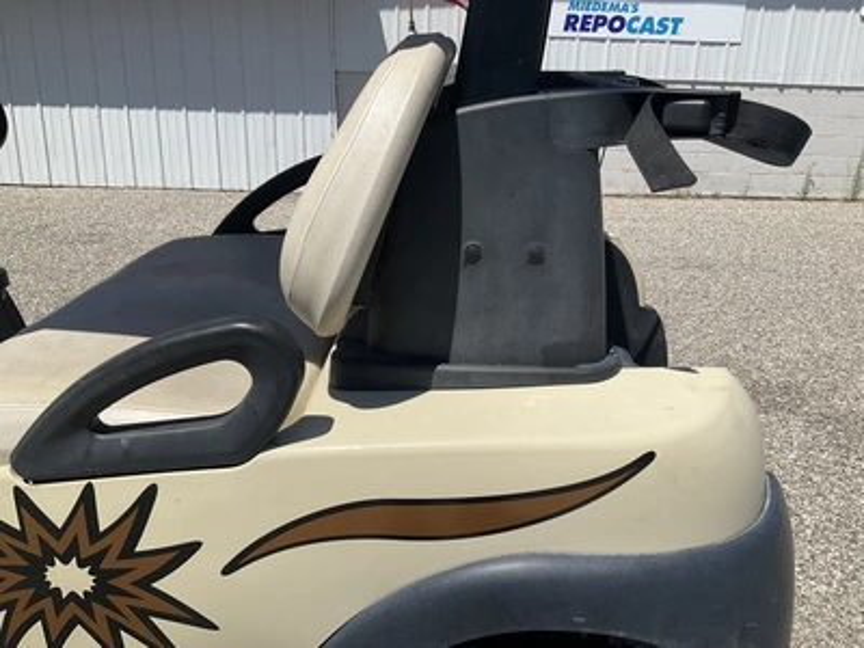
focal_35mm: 29
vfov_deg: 48.2
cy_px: 324
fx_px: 724
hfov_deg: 61.7
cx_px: 432
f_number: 1.8
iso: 25
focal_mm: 3
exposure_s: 1/2959
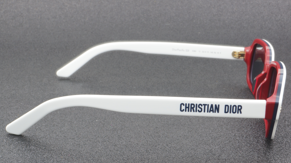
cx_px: 146
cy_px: 87
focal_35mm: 79
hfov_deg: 26.9
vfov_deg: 15.3
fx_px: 610
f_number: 29
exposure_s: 1.3
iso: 100
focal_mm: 50
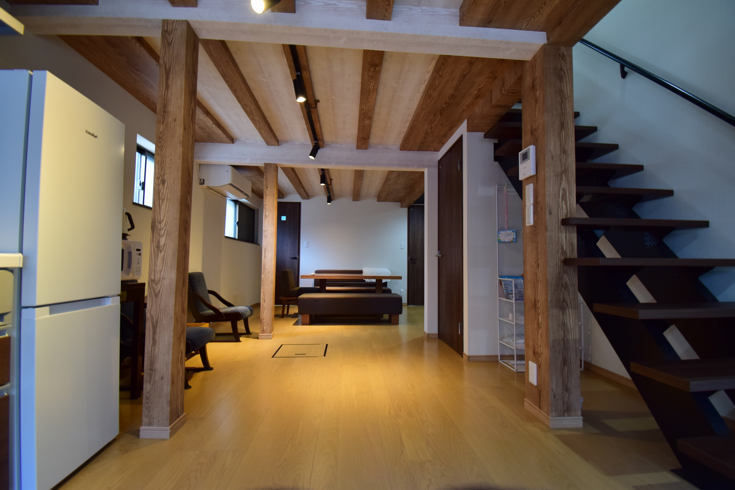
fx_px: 306
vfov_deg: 77.4
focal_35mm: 15
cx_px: 368
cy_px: 245
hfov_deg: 100.4
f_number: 6.7
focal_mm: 10
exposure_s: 1/15
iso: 400
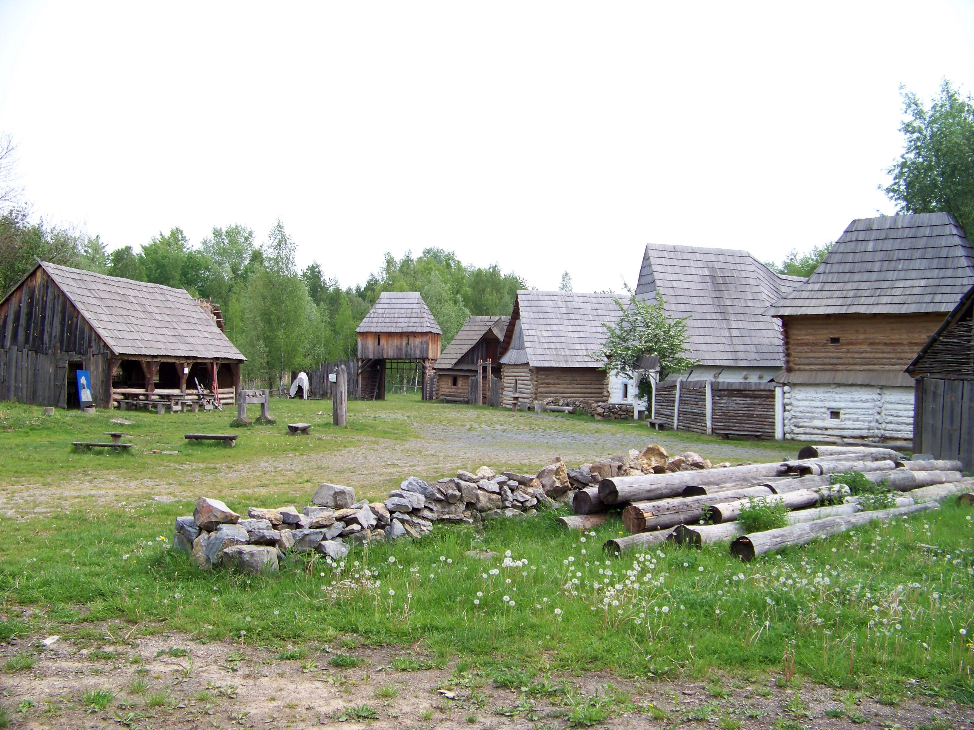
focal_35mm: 36
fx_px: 1013
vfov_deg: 39.7
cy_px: 365
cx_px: 487
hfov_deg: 51.4
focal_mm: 5.85
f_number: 2.8
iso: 64
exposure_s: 1/500
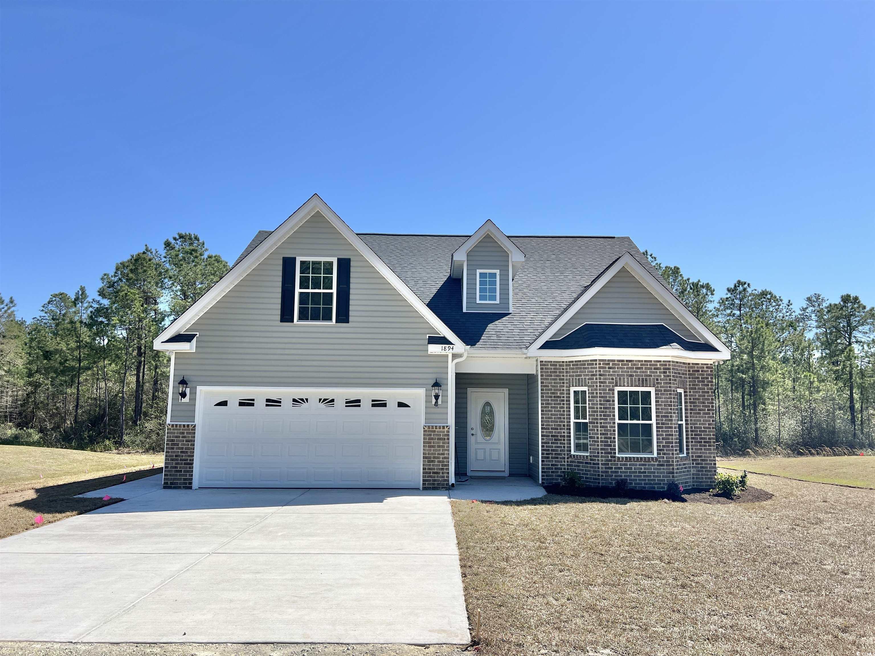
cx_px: 438
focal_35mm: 26
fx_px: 657
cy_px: 328
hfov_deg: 67.3
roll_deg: -1.3
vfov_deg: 53.1
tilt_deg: +7.3
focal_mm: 5.7
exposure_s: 1/5319
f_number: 1.5
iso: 50
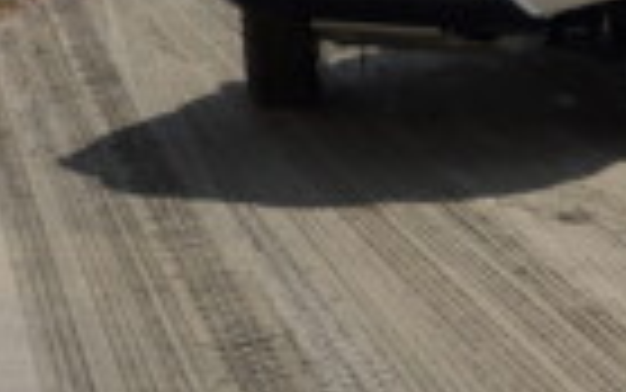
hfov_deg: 17.3
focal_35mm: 119
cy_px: -221
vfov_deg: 10.6
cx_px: 549
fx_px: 2031
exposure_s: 1/500
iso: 100
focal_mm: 24
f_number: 7.1
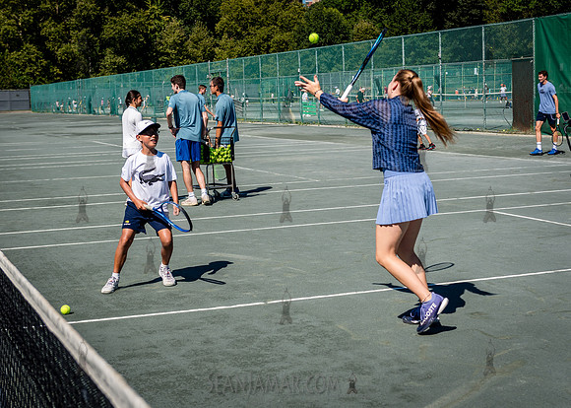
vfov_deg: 22.4
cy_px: 221
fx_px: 1030
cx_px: 331
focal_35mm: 64
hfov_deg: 30.9
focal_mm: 56
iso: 200
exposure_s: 1/2000
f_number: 4
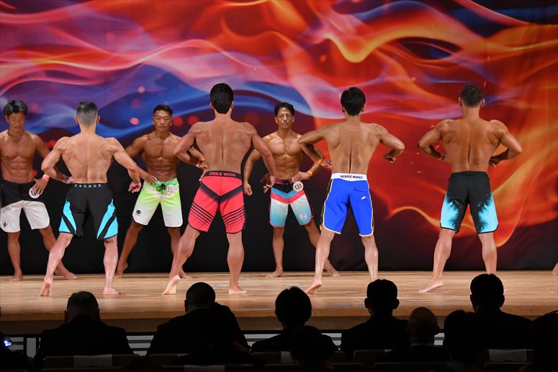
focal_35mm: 157
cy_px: 186
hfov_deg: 13.1
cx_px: 279
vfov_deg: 8.7
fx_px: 2432
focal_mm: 105
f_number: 5.6
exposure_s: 1/400
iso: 3200
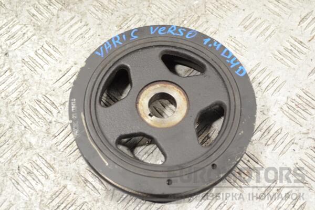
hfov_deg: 36.9
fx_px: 472
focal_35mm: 54
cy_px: 105
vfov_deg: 25.1
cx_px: 158
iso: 320
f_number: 5
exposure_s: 1/30
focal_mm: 36
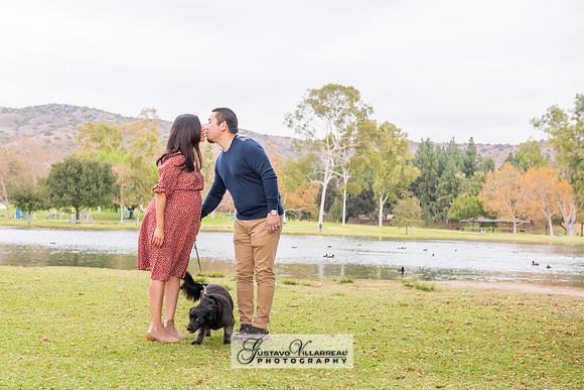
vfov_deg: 24.2
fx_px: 907
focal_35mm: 56
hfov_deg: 35.6
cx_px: 244
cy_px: 222
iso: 500
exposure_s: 1/125
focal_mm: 48
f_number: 5
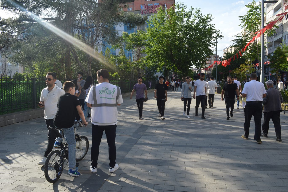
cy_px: 96
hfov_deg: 67.4
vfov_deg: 47.9
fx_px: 216
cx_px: 144
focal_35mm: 27
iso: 100
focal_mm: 18
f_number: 7.1
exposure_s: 1/200
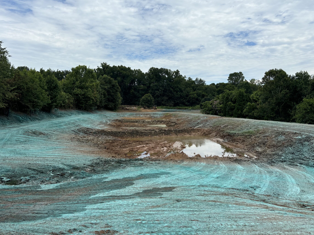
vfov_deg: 48.2
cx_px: 151
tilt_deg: -1.2
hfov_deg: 61.6
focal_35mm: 29
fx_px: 263
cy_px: 112
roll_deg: +0.1
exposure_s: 1/4082
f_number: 1.6
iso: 50
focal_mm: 5.96
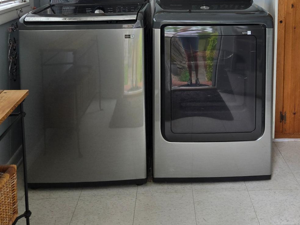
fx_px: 416
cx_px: 191
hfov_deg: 39.3
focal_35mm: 48
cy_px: 6
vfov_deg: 28.6
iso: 80
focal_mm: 5.4
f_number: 1.8
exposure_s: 1/180
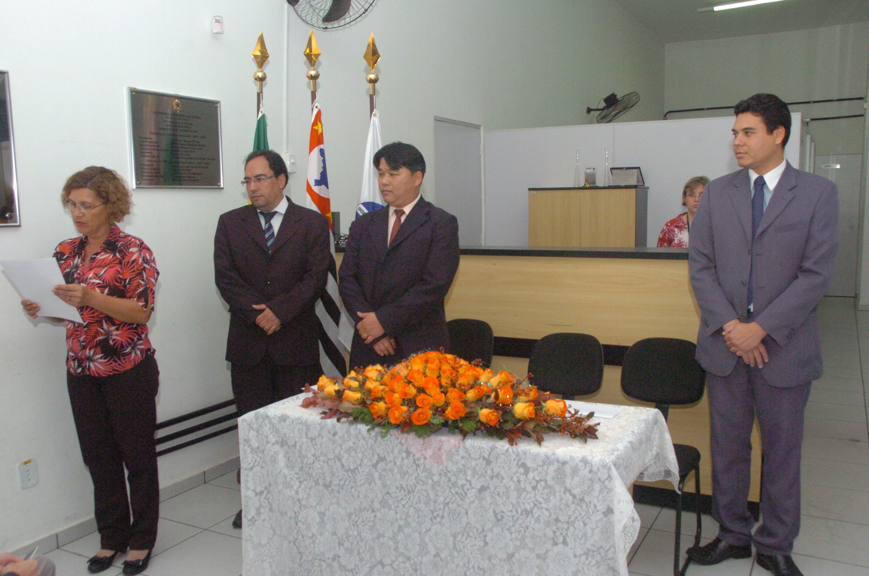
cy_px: 288
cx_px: 434
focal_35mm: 30
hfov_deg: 62.0
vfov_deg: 43.4
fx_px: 723
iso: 1600
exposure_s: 1/250
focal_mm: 20
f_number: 8
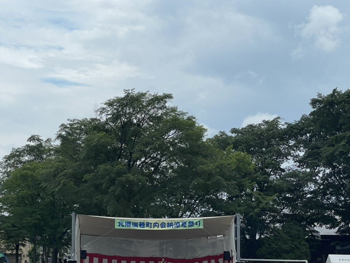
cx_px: 134
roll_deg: +0.1
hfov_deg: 22.5
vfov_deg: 16.9
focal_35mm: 87
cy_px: 208
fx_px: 880
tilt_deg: +2.2
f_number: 2
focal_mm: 6
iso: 25
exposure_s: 1/2283
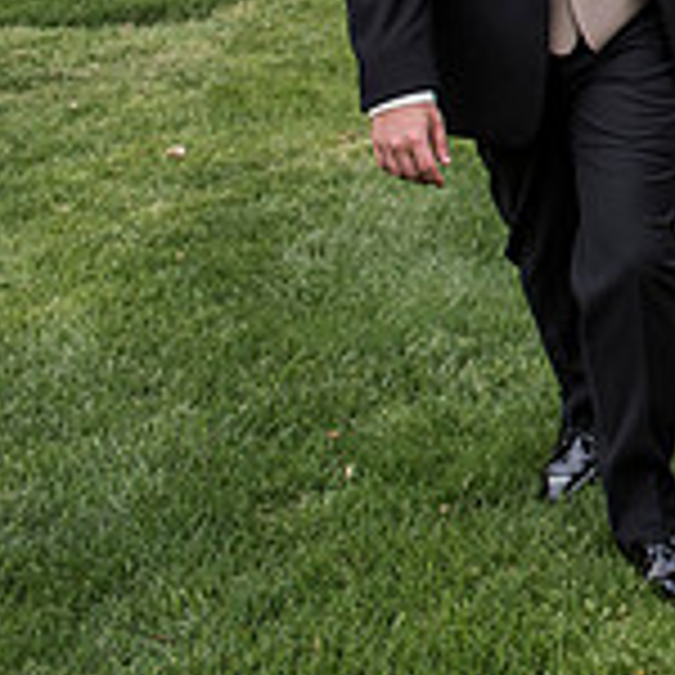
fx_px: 1963
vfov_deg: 18.4
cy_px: -151
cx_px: 1192
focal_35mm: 89
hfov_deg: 16.5
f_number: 4
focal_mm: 27
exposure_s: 1/2000
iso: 640
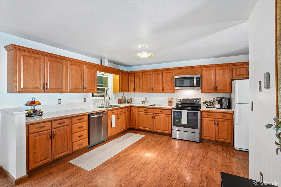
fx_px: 117
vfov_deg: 77.3
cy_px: 94
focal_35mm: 15
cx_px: 140
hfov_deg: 100.4
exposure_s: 1/4
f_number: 8
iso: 400
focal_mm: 10
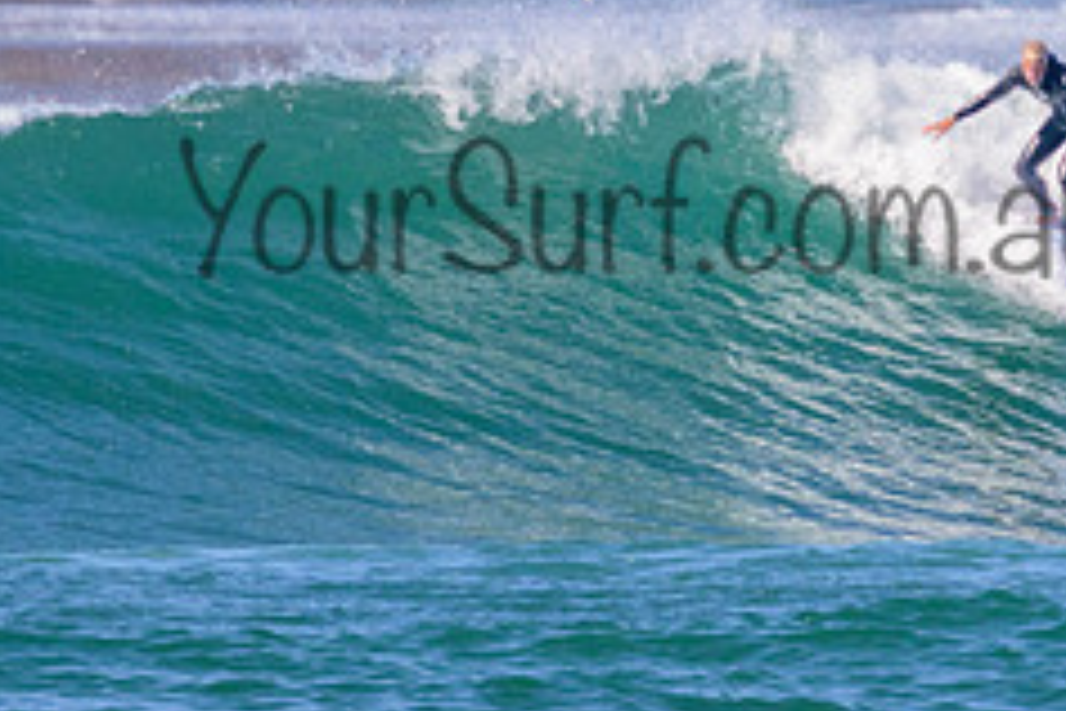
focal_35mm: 1954
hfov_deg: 1.1
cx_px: 643
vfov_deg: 0.7
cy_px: 169
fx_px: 57856
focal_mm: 800
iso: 1250
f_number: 11
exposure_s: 1/2000
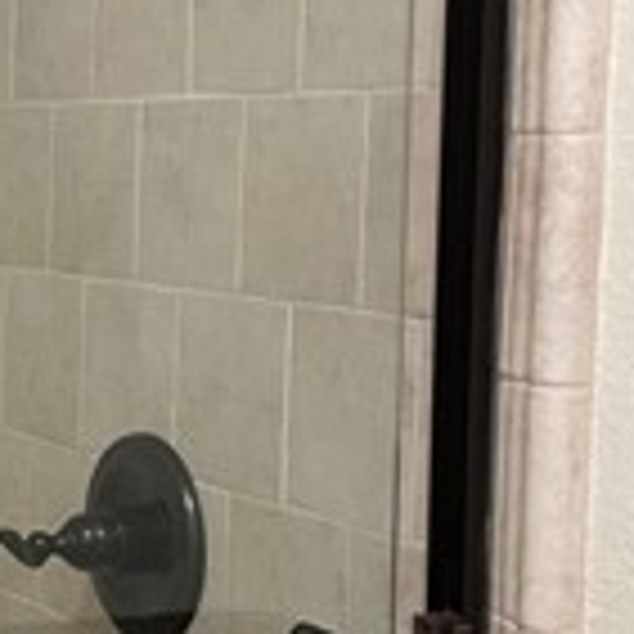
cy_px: 315
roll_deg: -0.4
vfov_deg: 16.7
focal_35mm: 104
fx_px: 2155
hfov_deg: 15.3
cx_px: -346
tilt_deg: -5.3
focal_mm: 4.2
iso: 250
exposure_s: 1/60
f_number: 1.6
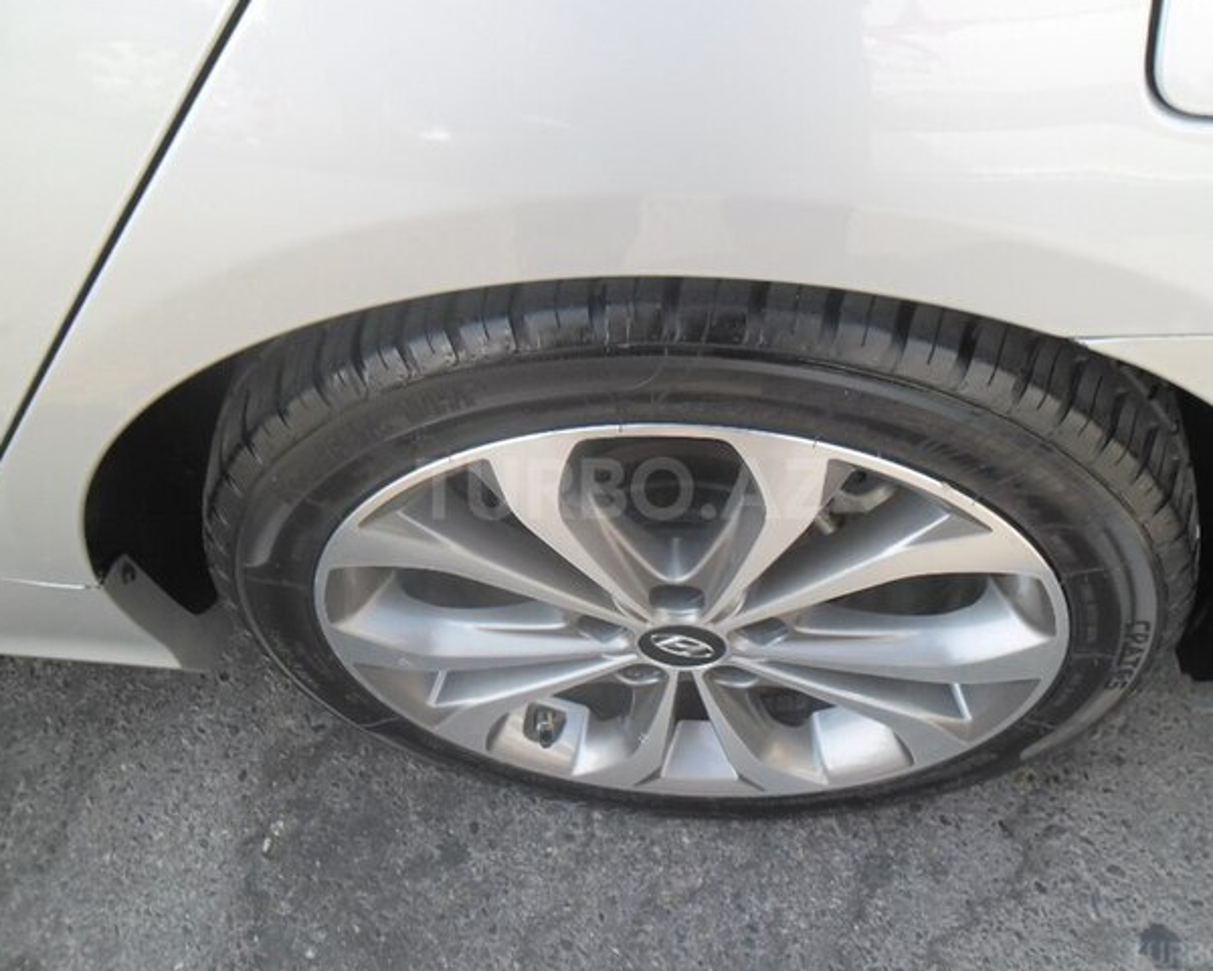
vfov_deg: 50.0
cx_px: 623
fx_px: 1041
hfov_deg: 60.4
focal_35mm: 29
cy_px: 489
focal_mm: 4.9
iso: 80
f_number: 3.5
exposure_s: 1/90
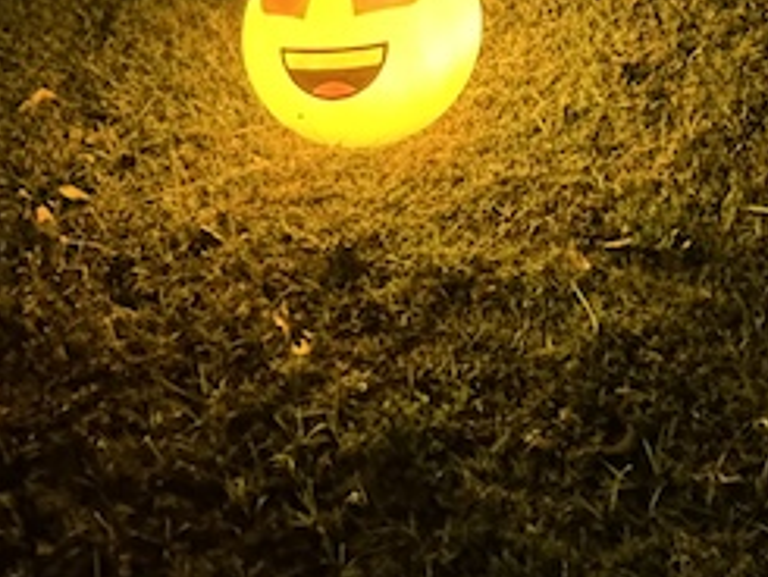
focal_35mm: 46
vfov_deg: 26.1
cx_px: 630
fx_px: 1021
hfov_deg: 39.4
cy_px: -202
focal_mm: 2.22
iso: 1250
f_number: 2.2
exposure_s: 1/40
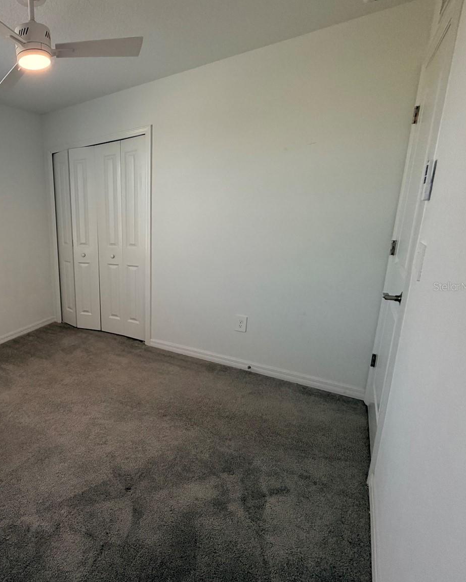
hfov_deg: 63.1
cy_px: 286
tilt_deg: -12.4
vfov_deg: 83.3
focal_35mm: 19
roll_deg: +3.1
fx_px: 328
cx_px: 76
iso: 200
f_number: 2.2
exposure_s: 1/120
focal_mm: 2.22
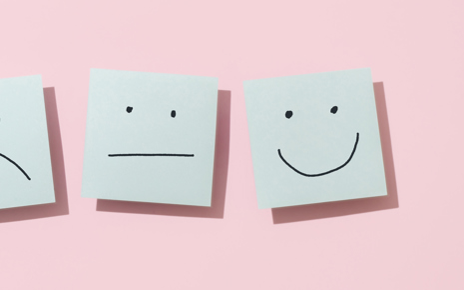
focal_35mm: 87
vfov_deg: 15.0
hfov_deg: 23.7
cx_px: 152
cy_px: 140
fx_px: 1099
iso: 100
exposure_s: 1/8
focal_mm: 62
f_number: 13
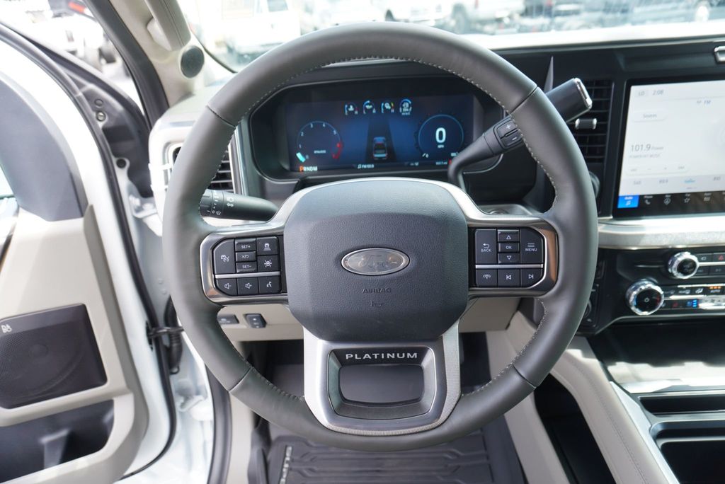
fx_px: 484
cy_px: 242
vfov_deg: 53.2
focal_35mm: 24
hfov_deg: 73.7
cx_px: 362
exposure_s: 1/60
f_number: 4
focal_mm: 16
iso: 125
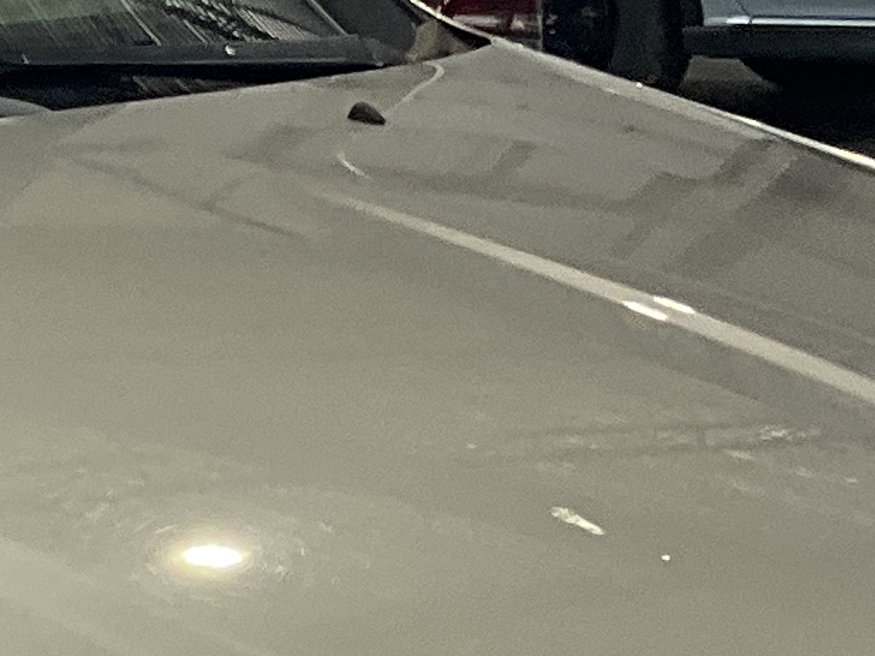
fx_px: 4776
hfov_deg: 9.8
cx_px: -854
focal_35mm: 189
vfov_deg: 7.8
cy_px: 755
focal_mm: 3
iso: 40
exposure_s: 1/122
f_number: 1.8
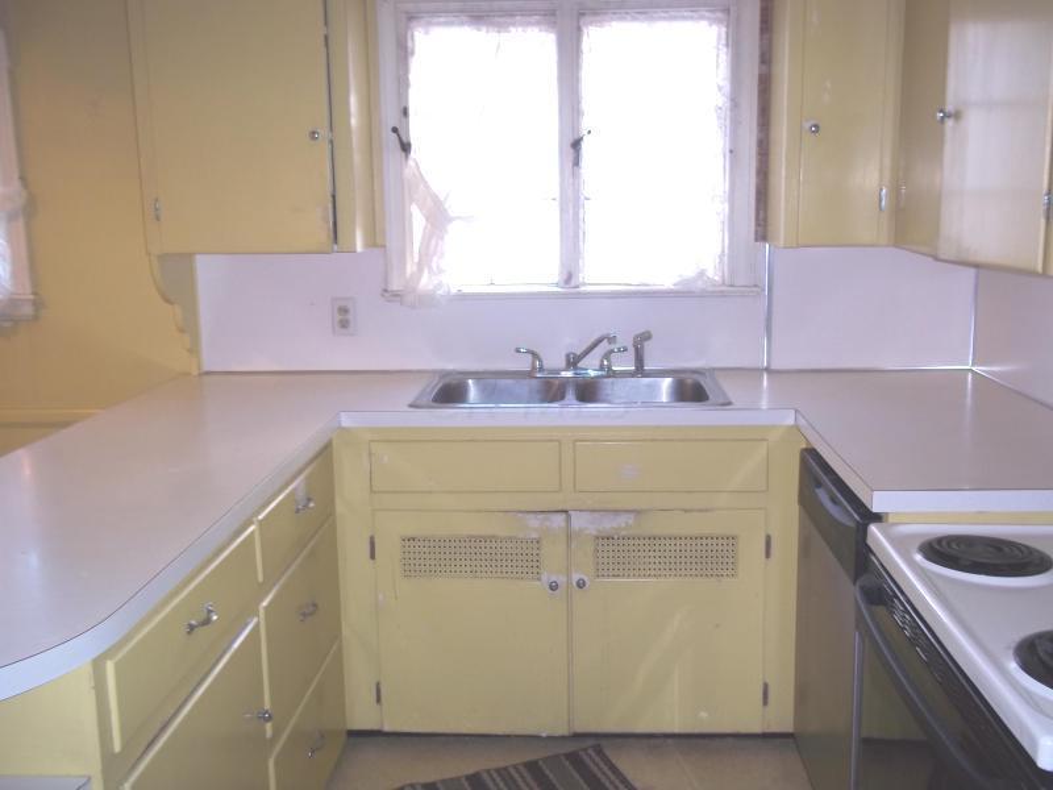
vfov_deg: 39.7
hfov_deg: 51.4
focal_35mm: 36
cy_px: 395
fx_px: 1095
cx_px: 526
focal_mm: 6.5
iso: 80
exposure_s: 1/30
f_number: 3.1
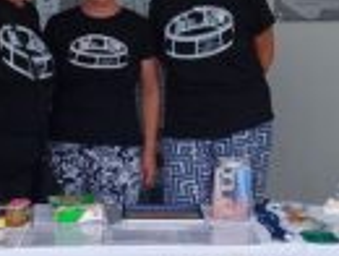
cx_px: 203
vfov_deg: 15.4
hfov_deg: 20.4
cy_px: 137
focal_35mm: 96
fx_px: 942
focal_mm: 5.23
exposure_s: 1/354
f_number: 1.8
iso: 40
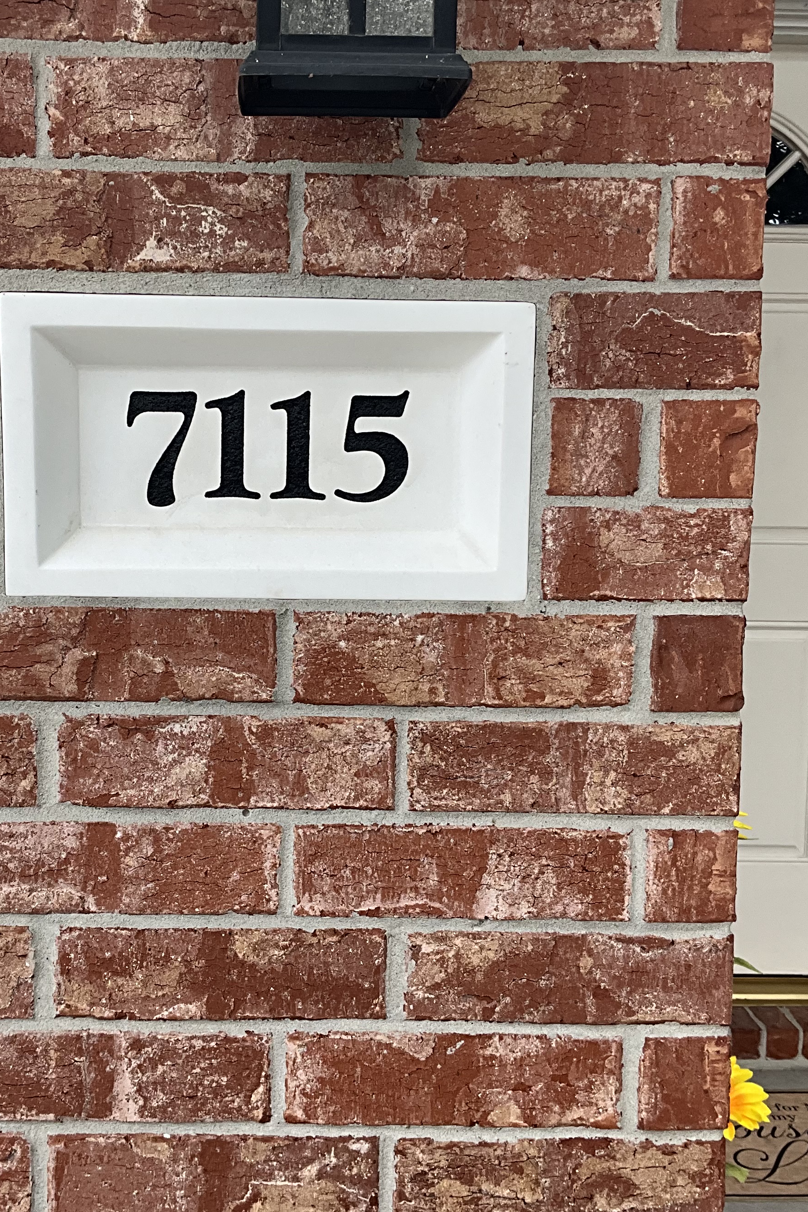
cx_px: 274
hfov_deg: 29.1
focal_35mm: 46
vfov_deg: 42.7
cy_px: 574
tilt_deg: -5.9
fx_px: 1549
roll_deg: -0.2
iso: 20
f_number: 1.8
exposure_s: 1/122
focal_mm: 3
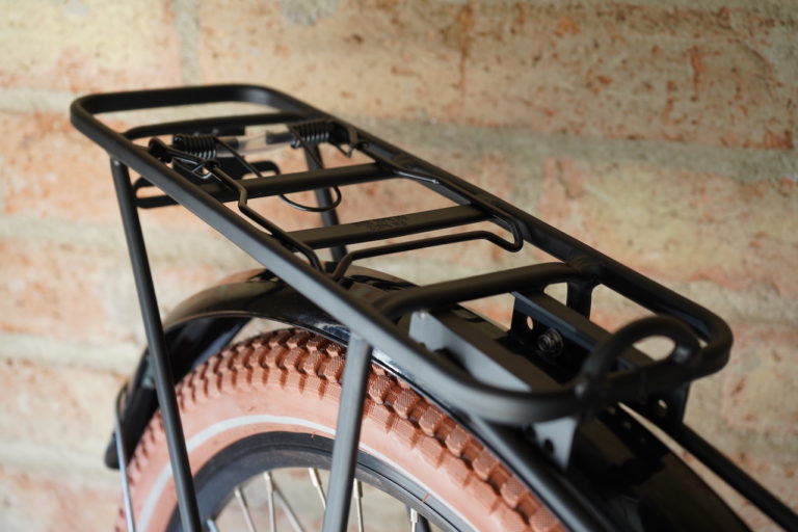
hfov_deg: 36.9
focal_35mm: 54
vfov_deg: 25.1
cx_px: 399
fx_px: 1197
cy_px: 266
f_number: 5
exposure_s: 1/160
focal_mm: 54
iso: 800
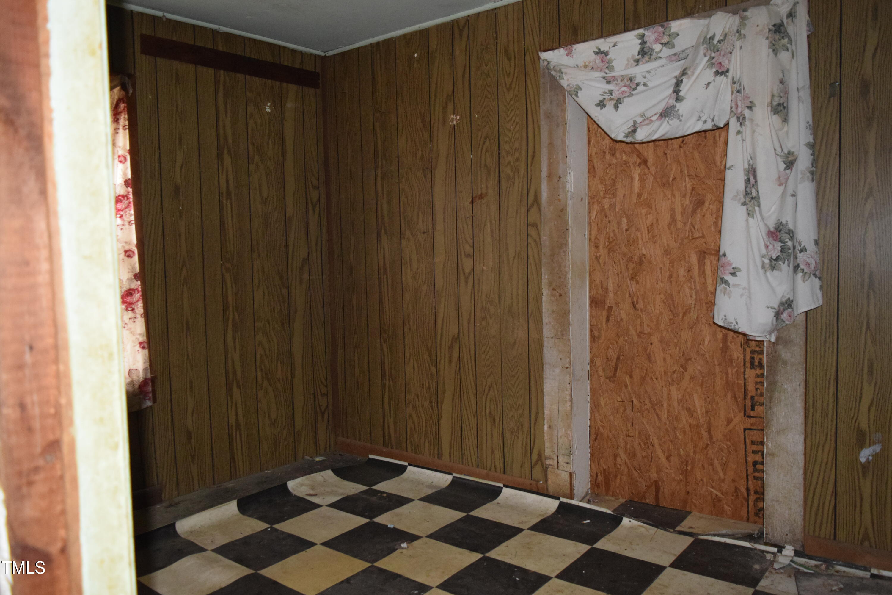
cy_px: 298
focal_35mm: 27
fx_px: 669
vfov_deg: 47.9
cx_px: 446
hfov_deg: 67.4
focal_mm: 18
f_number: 3.5
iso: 3200
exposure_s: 1/60
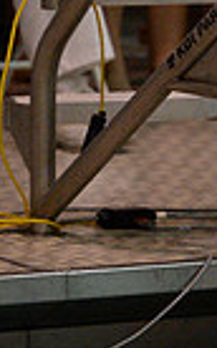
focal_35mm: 854
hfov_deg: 1.5
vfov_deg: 2.5
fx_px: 8098
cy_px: 247
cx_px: 661
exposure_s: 1/640
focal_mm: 200
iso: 6400
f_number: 2.8
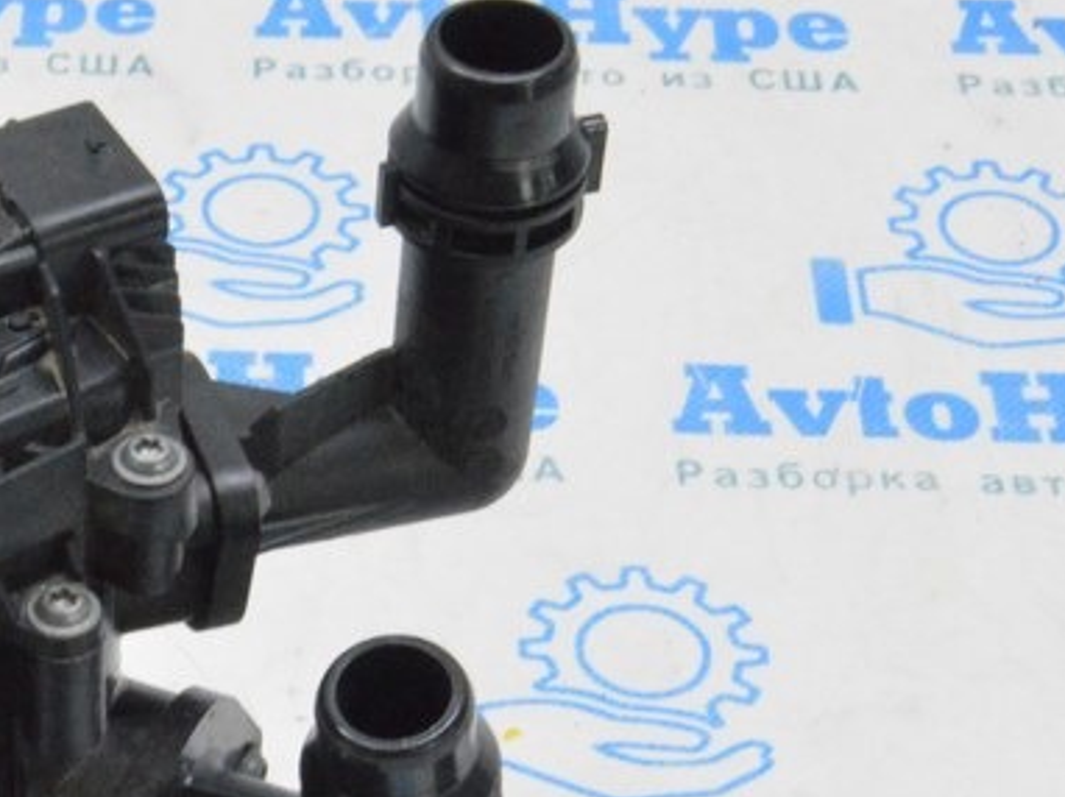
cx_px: -6
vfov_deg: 12.6
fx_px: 3567
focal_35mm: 116
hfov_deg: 16.6
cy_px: 793
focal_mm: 30
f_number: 20
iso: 6400
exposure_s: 1/20
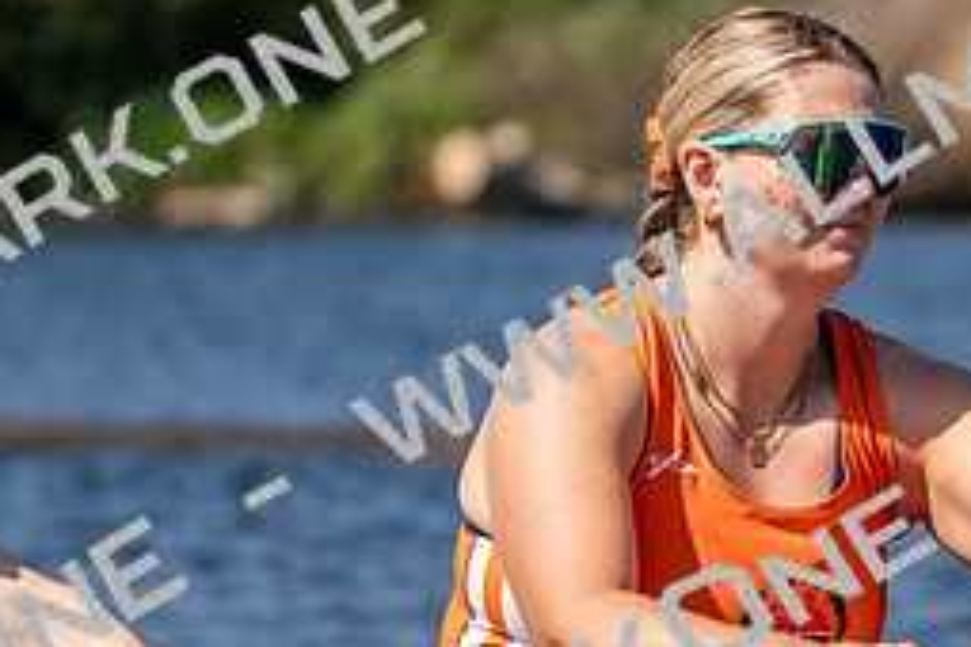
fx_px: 14645
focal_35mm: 543
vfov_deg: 2.5
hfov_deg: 3.8
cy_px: 474
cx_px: 822
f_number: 5.6
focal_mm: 239
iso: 200
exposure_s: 1/2000
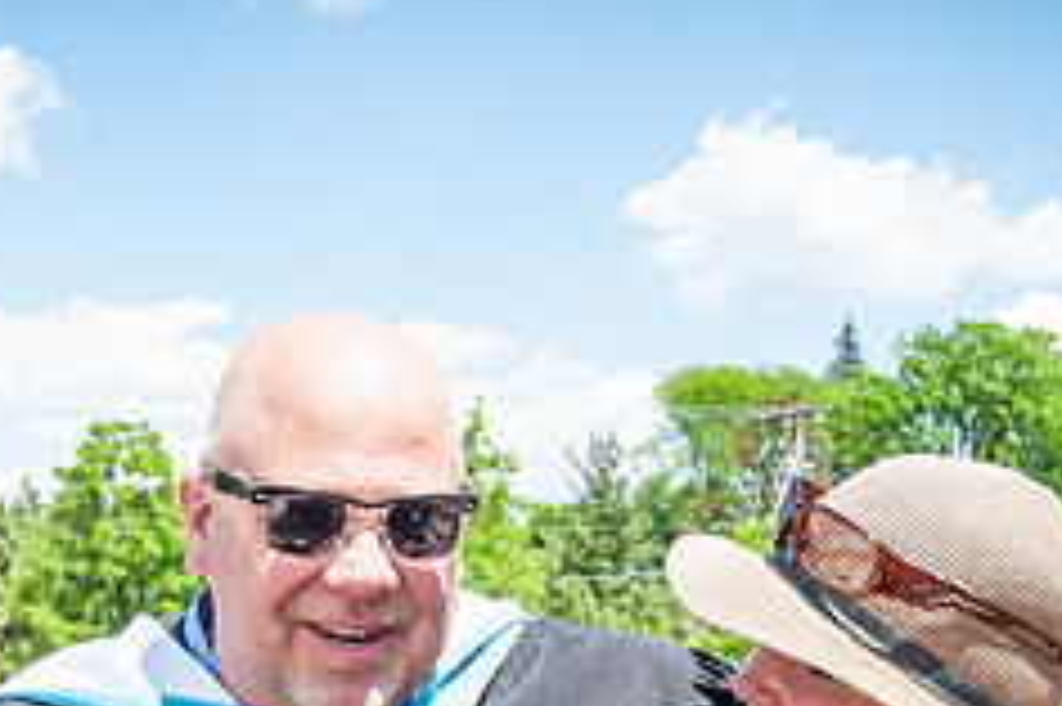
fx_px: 2388
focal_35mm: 81
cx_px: 446
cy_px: 794
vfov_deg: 16.3
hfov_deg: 25.0
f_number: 9
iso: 200
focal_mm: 22
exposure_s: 1/320
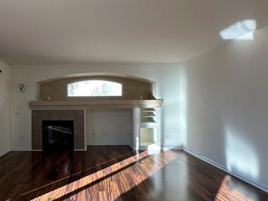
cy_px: 101
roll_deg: +0.4
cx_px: 89
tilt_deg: +1.0
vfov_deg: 56.8
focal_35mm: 24
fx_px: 186
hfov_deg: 69.5
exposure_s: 1/127
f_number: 2.2
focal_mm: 2.22
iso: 40
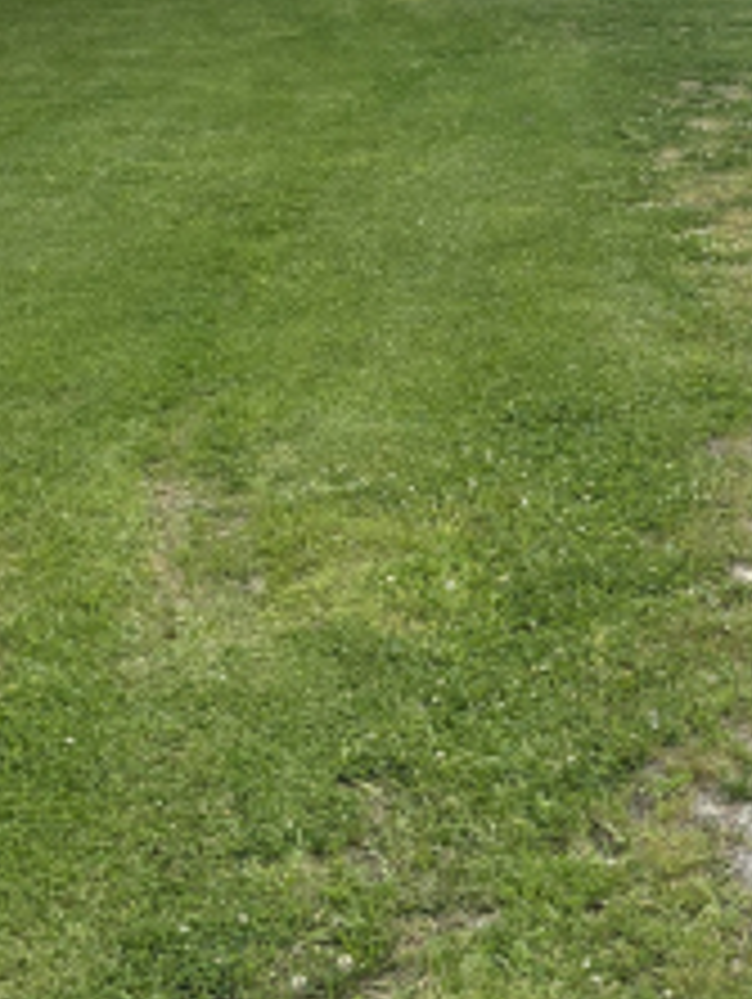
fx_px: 2255
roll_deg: +0.3
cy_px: 308
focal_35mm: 78
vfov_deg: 24.8
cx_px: 639
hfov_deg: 18.7
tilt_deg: -11.5
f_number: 1.6
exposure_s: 1/2933
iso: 50
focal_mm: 5.96
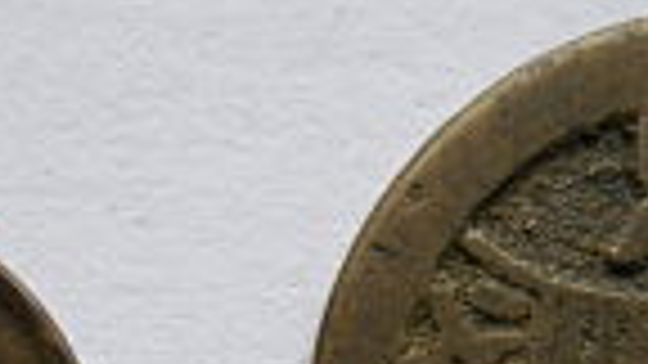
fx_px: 1821
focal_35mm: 106
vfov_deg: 11.1
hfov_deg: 20.2
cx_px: 333
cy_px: 490
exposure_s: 1/127
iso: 89
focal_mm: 7.5
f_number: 2.7
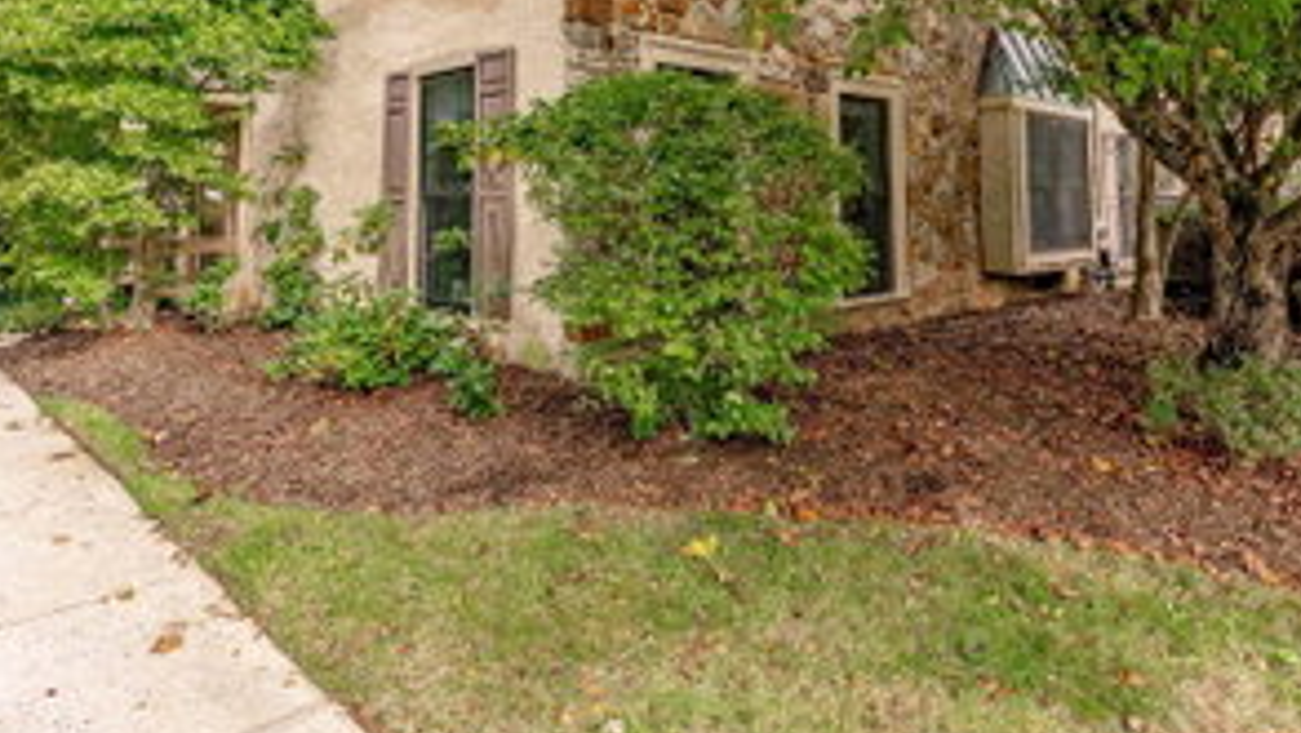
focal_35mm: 24
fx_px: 828
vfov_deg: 43.9
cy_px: 84
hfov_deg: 76.2
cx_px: 690
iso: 320
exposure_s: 1/500
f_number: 7.1
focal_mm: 14
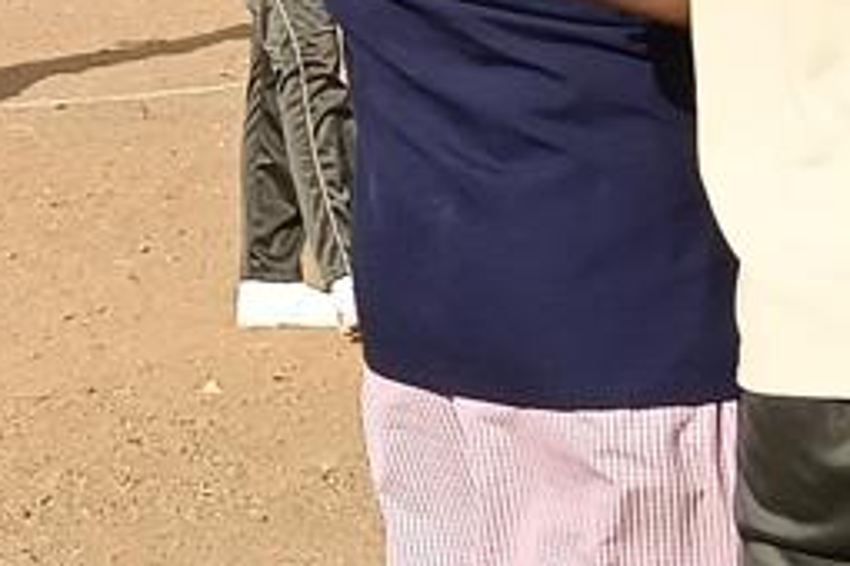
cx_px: -767
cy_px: -466
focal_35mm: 184
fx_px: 4344
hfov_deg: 10.4
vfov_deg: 7.2
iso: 64
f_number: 1.8
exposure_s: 1/429
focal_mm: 3.98
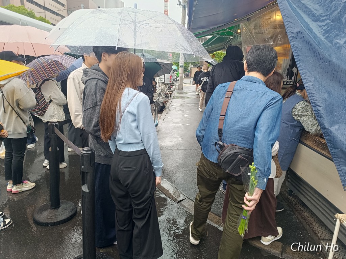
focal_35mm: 24
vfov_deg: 56.8
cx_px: 173
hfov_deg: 71.6
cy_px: 130
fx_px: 240
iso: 216
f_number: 1.65
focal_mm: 6.14
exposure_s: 1/100
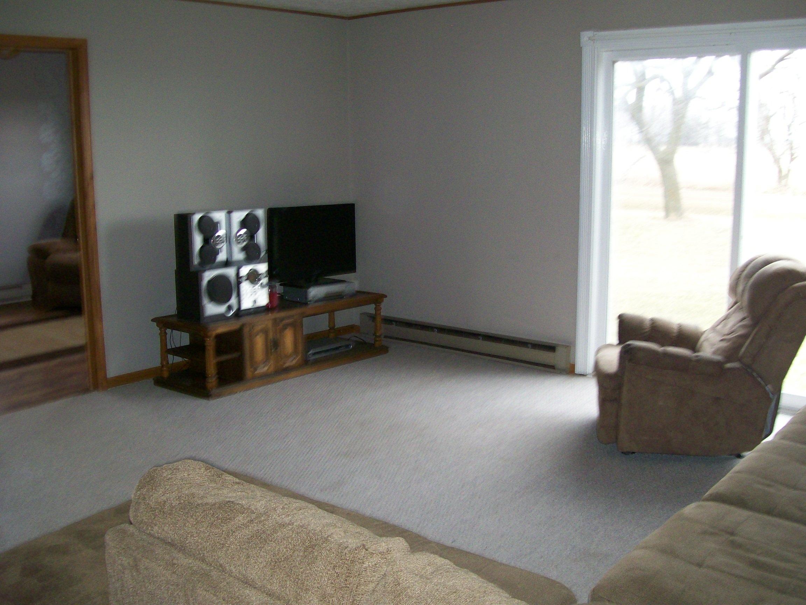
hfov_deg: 51.4
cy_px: 302
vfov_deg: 39.7
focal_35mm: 36
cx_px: 403
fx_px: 838
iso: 140
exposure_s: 1/64
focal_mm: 6
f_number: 2.7
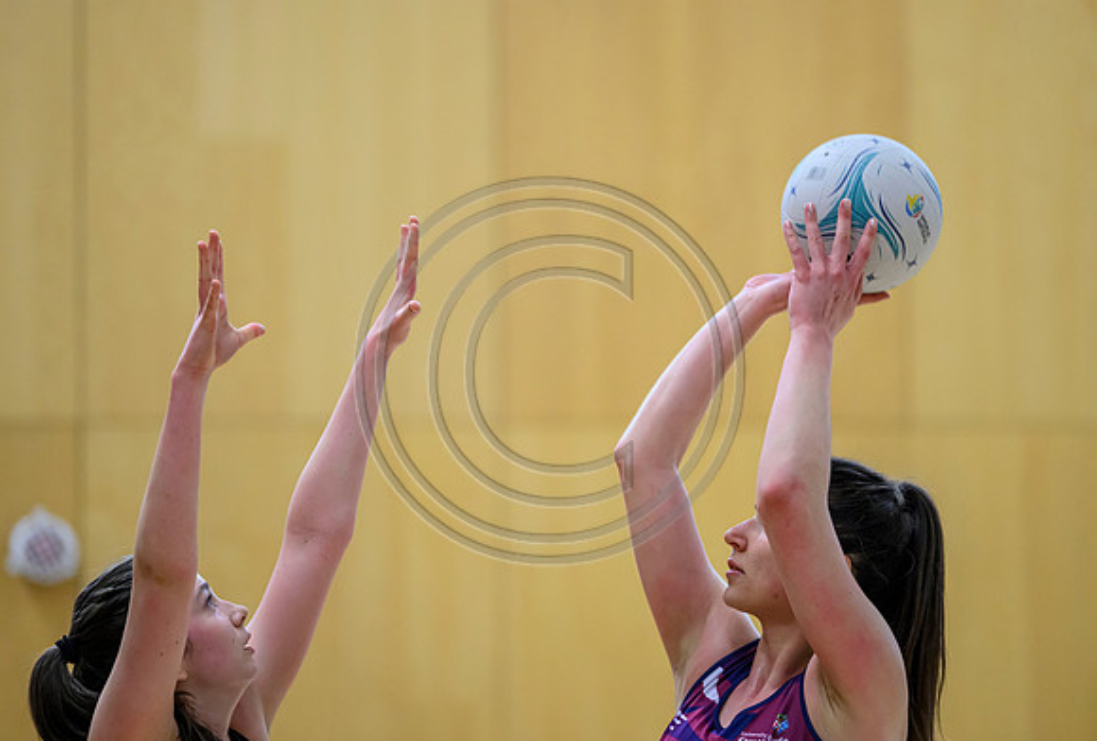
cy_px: 340
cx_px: 602
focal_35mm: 224
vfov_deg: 6.2
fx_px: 6869
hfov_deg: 9.1
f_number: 3.2
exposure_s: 1/1000
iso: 4000
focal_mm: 200
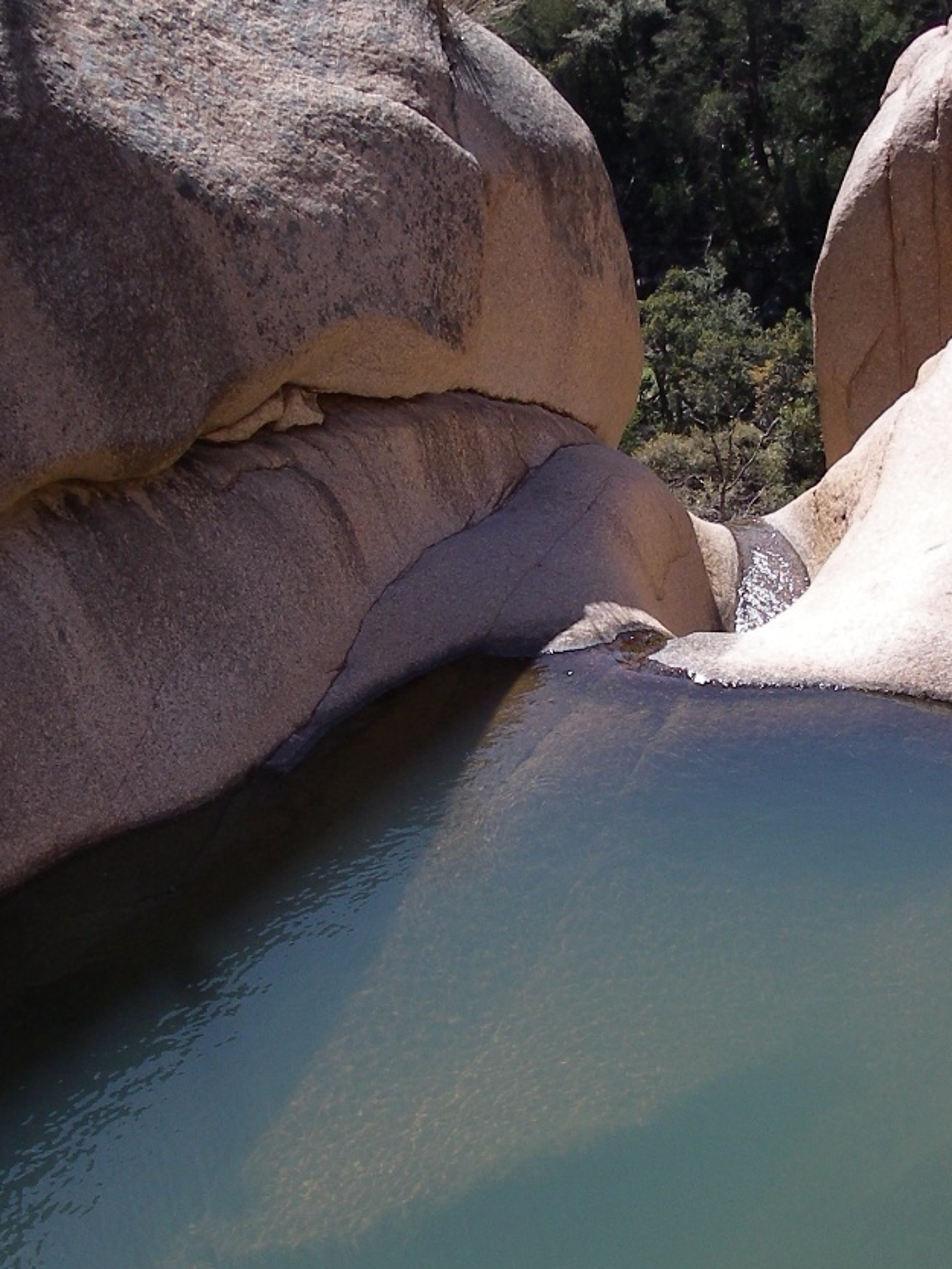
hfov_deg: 20.2
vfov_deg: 26.7
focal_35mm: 73
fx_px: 2676
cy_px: 604
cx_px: 554
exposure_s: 1/500
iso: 64
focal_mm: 6.3
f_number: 3.3
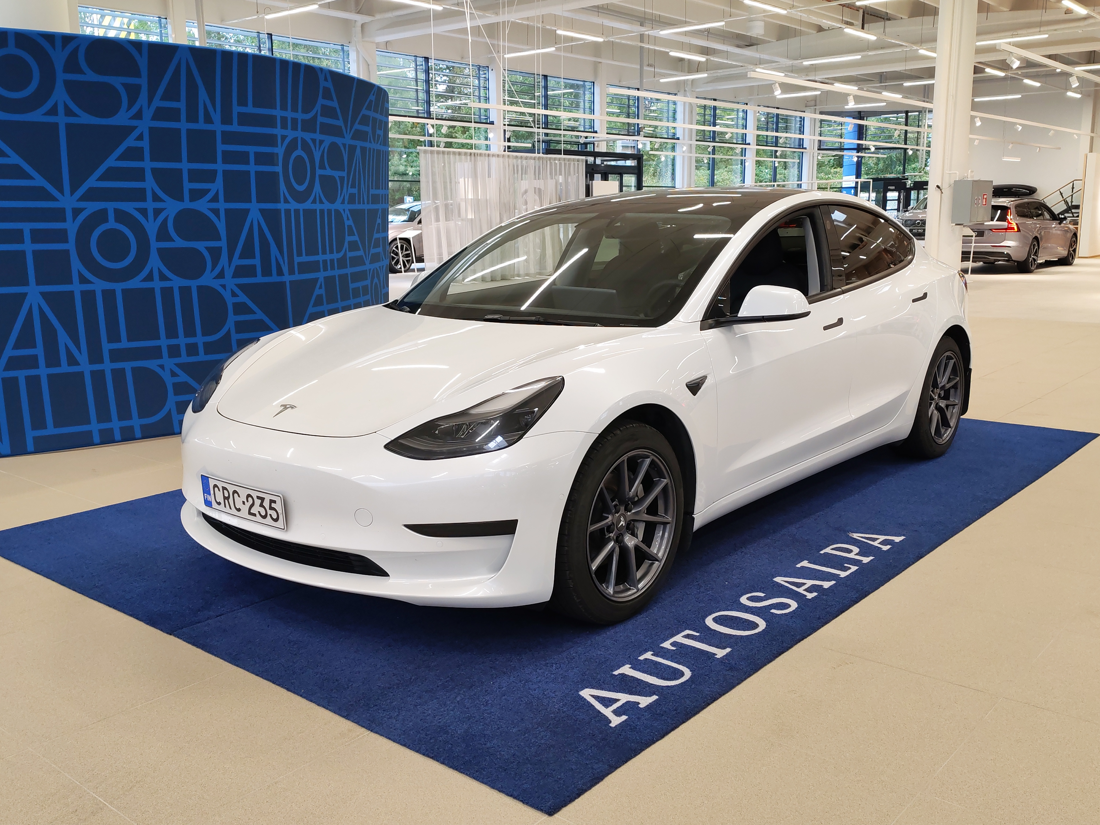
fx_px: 1049
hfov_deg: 55.4
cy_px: 412
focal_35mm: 33
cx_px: 550
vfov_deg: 42.9
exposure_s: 1/100
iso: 320
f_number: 1.9
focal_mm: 6.12
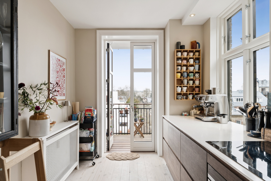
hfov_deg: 85.0
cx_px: 136
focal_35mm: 20
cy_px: 90
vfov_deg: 62.8
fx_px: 148
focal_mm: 13.1
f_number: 7.1
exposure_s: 1/60
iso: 250
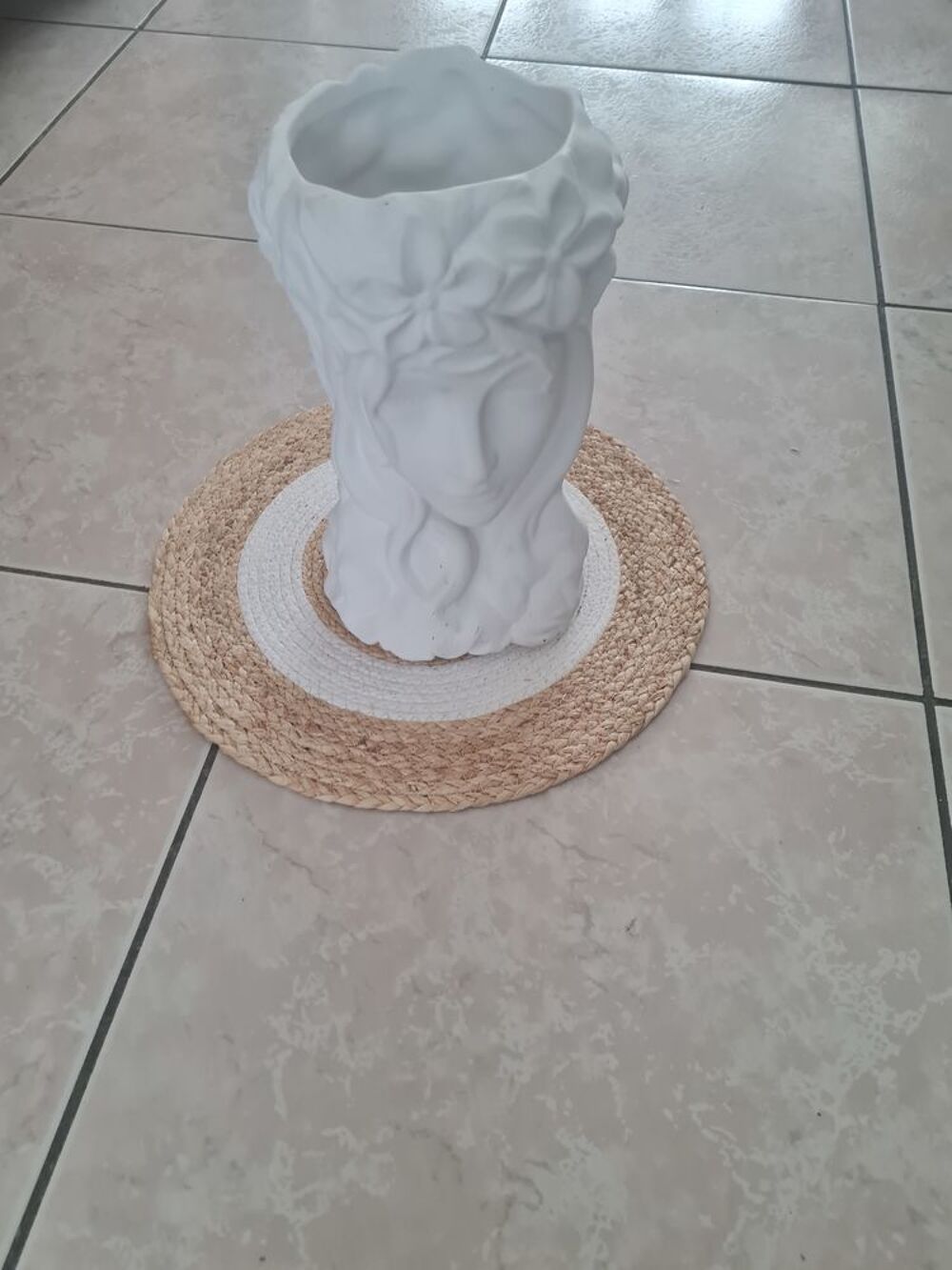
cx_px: 476
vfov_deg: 67.3
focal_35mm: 26
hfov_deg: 53.1
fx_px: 953
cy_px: 635
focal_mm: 5.4
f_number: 1.8
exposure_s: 1/50
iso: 200
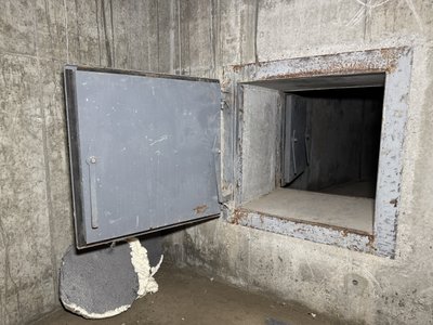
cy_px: 162
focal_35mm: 24
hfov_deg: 71.6
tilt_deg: -8.9
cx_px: 216
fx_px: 300
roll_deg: +0.1
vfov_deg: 56.8
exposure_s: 1/50
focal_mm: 6.76
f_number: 1.78
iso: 250
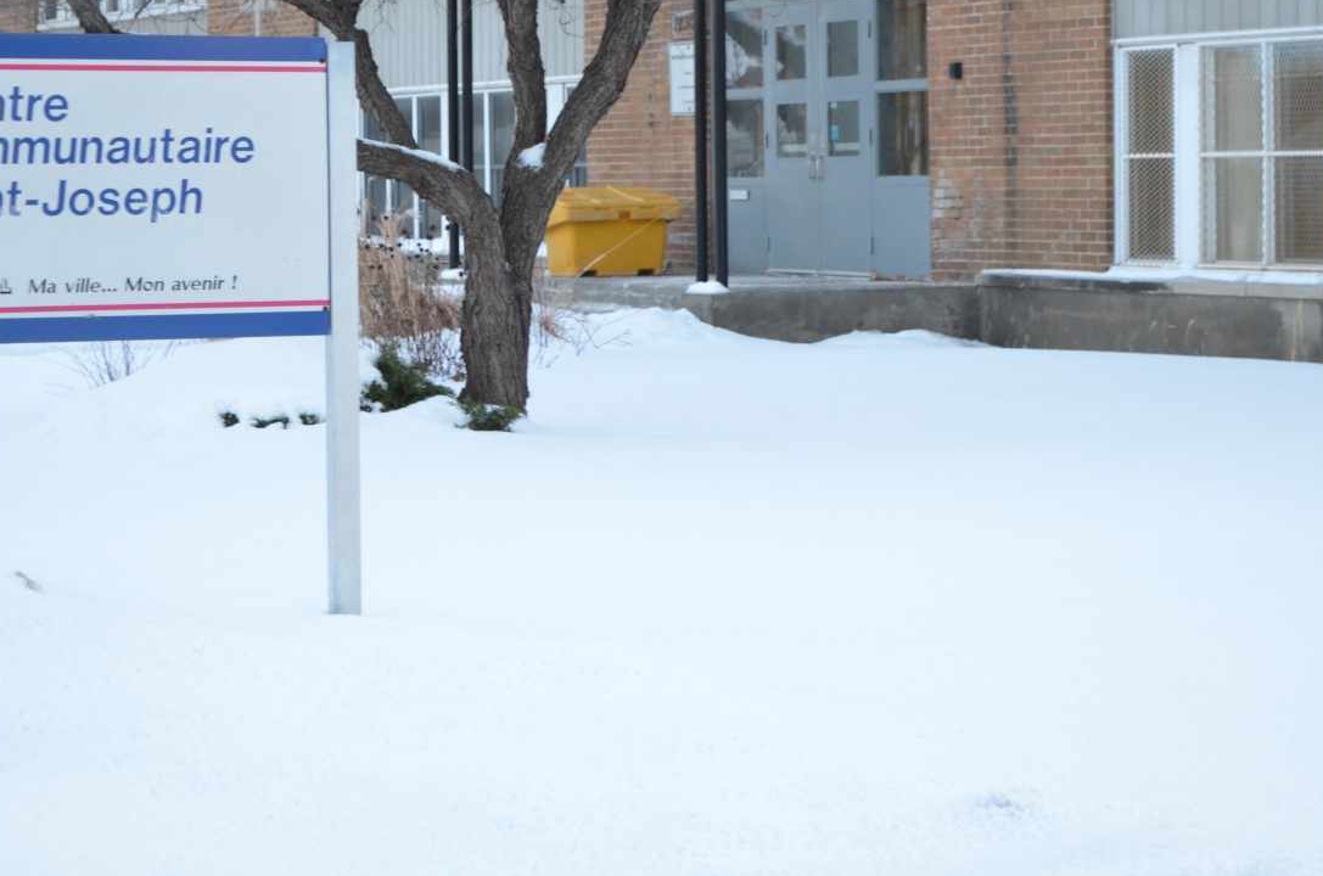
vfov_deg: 13.7
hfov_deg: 20.7
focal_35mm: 99
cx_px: 671
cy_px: 223
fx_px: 3631
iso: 640
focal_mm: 44
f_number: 5.3
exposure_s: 1/60
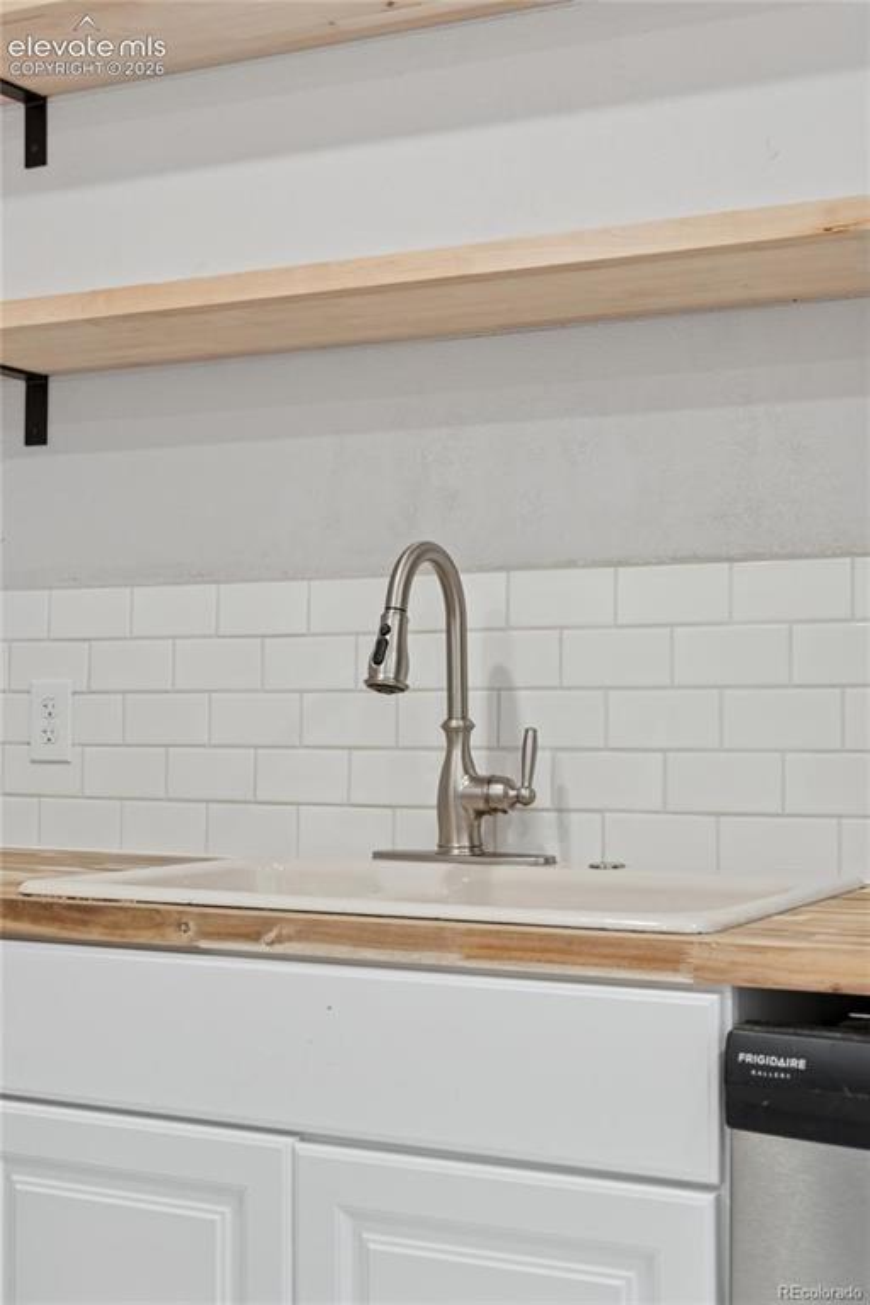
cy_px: 652
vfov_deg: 40.3
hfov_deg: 27.5
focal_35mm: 49
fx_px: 1776
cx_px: 435
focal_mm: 49
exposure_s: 1/20
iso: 400
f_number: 8
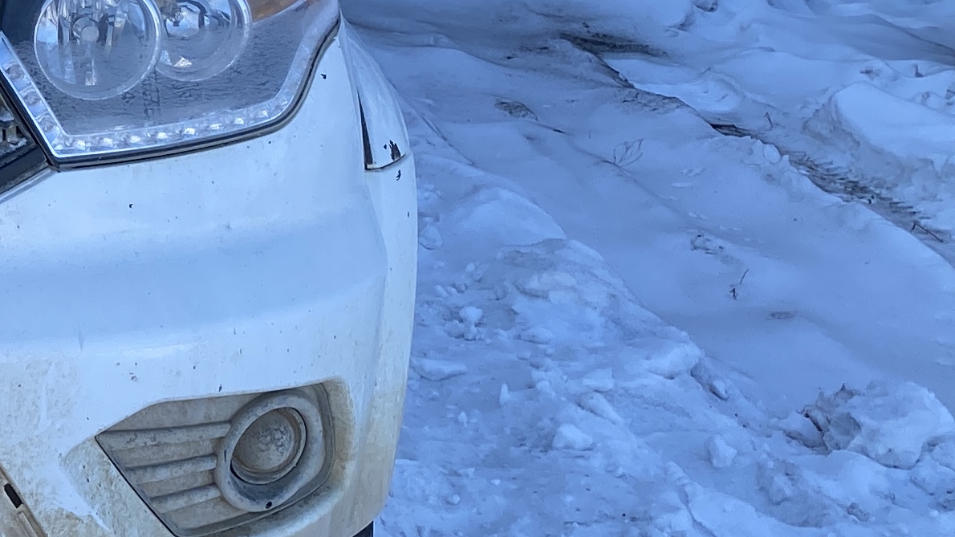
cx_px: -356
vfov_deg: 12.5
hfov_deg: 20.0
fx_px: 2431
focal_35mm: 96
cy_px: 30
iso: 32
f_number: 1.8
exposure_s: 1/973
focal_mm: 4.25
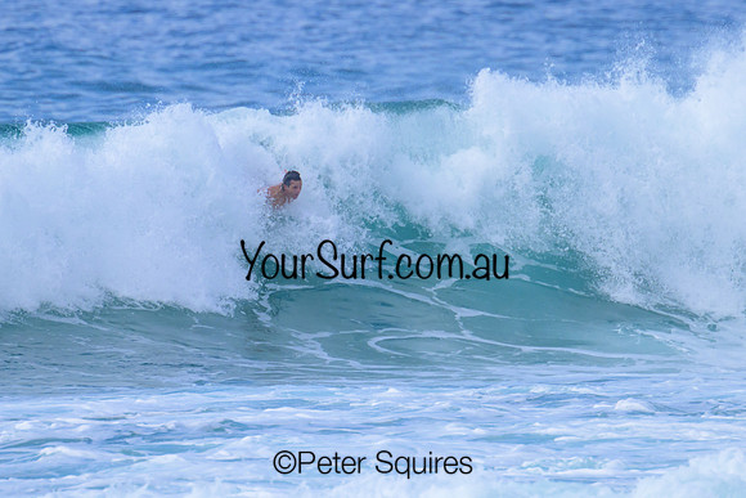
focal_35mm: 1094
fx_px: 22679
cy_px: 258
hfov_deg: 1.9
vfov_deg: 1.3
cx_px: 330
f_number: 11
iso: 800
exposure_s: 1/2000
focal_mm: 800
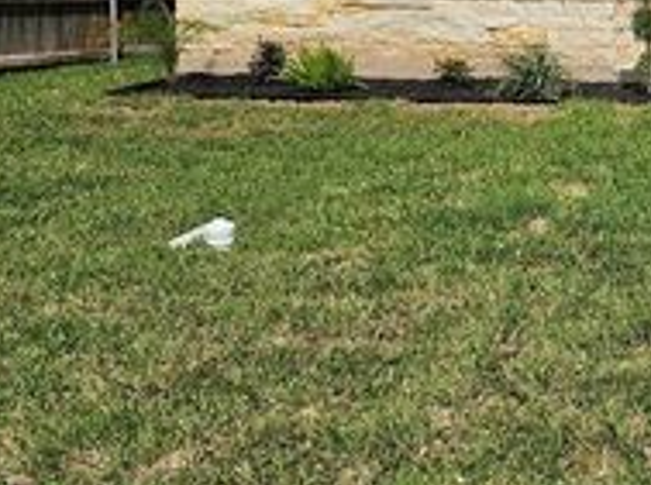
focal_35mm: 61
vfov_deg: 23.4
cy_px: 67
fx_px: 1145
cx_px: 761
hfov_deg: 28.1
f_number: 1.7
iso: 10
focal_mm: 6.3
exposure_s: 1/2094
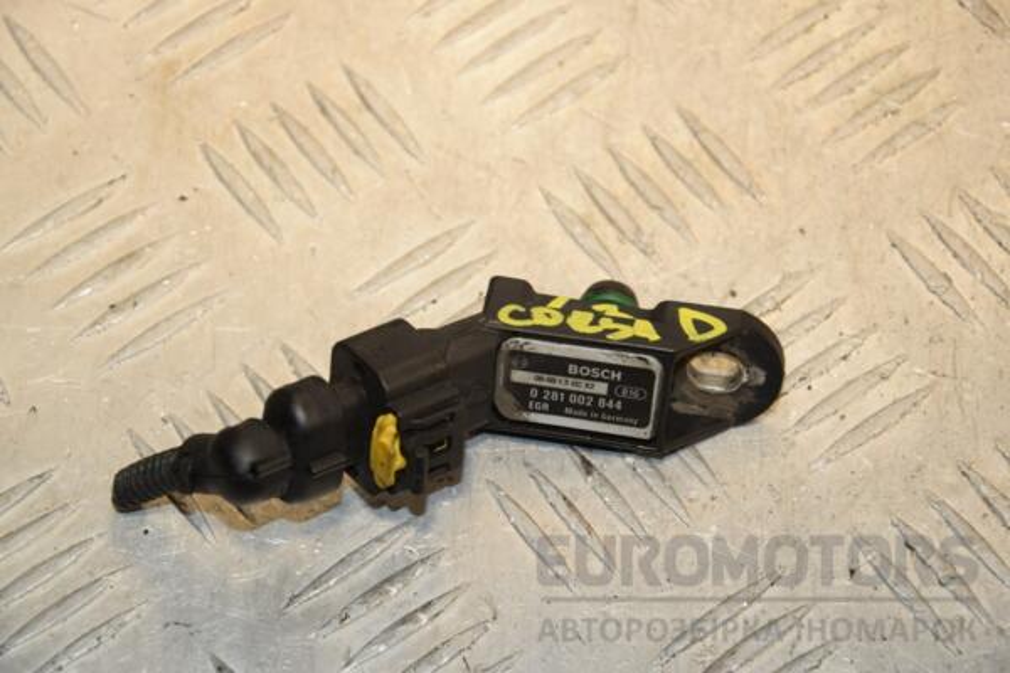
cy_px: 336
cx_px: 505
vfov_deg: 9.9
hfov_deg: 14.9
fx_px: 3871
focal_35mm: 138
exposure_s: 1/200
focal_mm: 92
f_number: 7.1
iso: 800
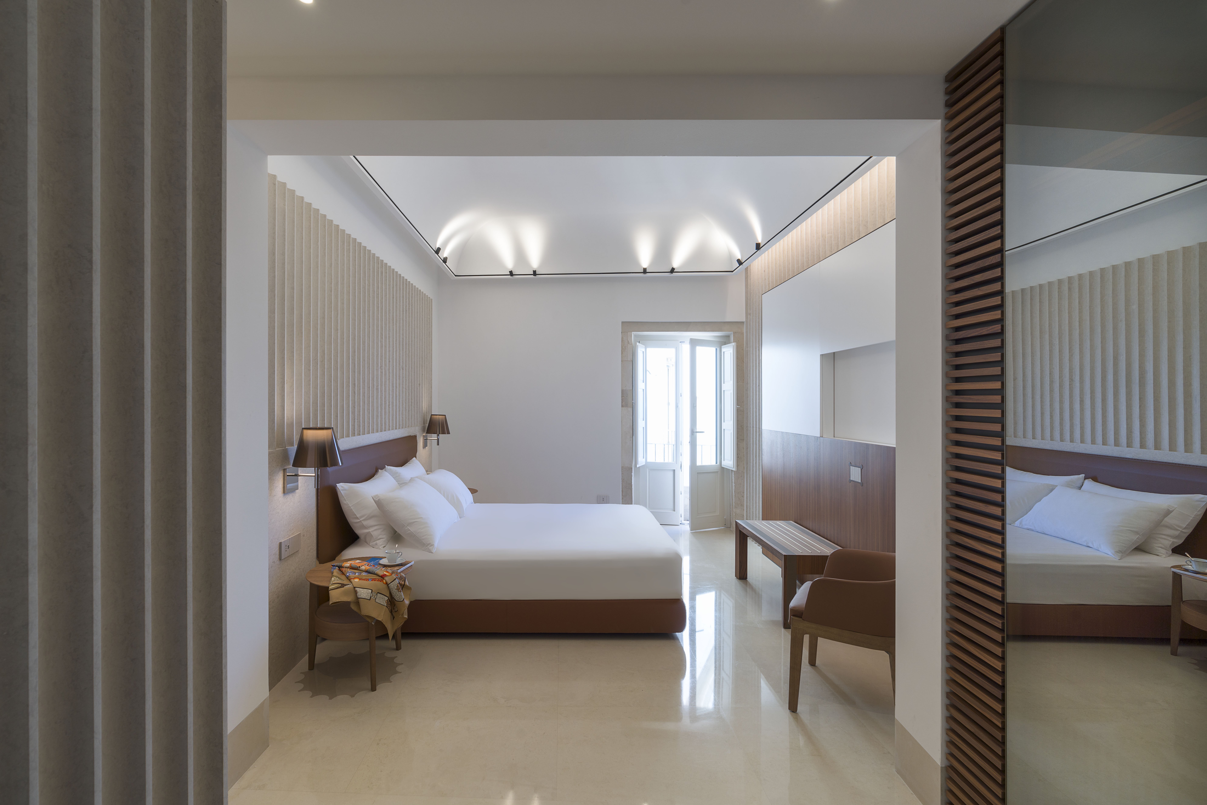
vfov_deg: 73.8
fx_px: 536
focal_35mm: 16
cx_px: 604
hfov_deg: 96.7
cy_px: 402
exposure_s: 1/6
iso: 100
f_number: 11
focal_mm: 16
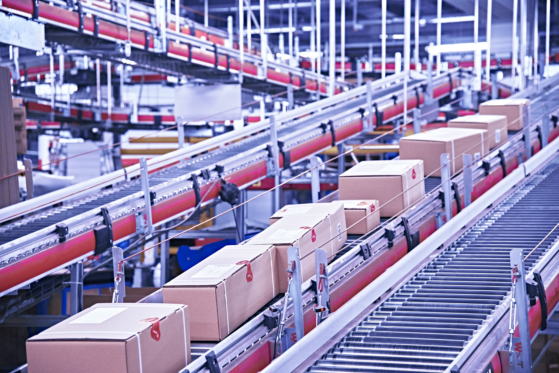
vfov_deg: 14.9
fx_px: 1429
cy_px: 186
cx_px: 280
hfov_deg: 22.1
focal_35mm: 92
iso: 3200
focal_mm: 92
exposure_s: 1/40
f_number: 4
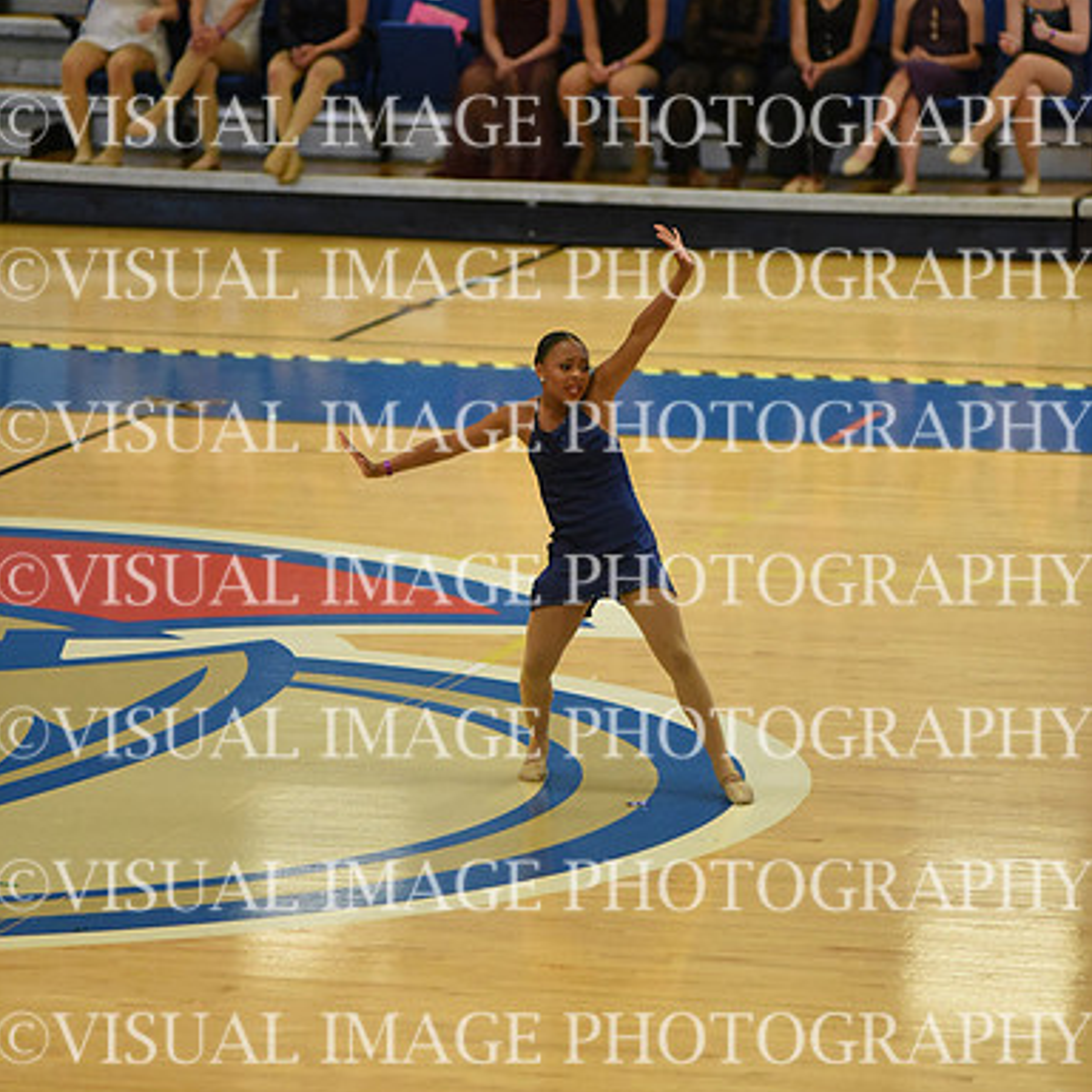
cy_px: 503
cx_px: 545
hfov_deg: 6.8
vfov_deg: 6.8
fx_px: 9172
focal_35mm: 257
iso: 8000
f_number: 2.8
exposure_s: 1/1000
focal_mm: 200
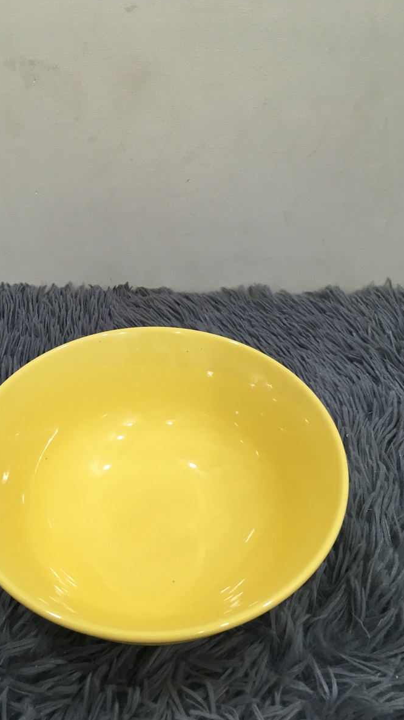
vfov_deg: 61.0
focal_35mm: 32
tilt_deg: -42.4
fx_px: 610
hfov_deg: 36.5
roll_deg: -0.3
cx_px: 152
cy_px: 358
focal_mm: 4.15
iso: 64
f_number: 2.2
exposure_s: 1/33
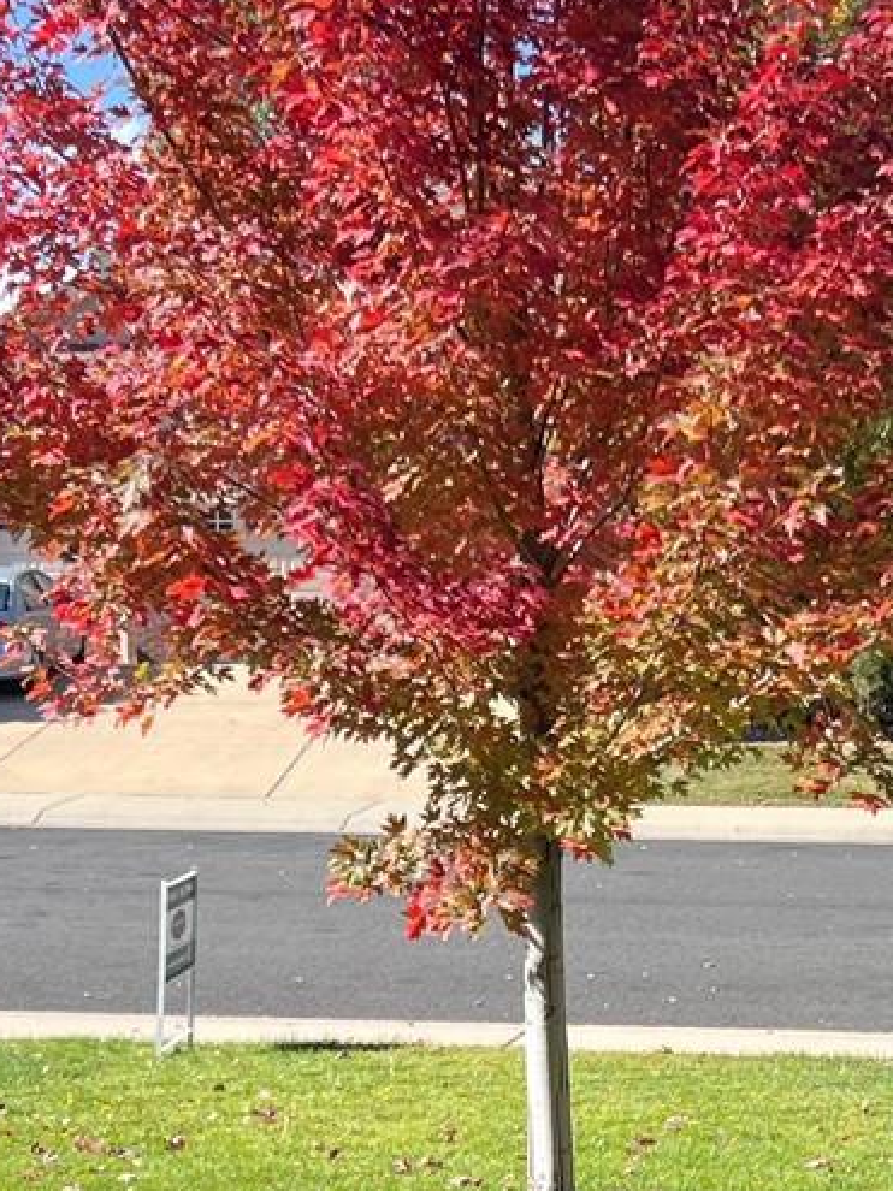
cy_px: 888
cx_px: 623
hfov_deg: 17.5
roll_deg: +1.3
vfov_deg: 23.1
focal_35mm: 84
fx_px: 2891
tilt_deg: -6.7
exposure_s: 1/2083
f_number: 1.5
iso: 50
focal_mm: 5.7
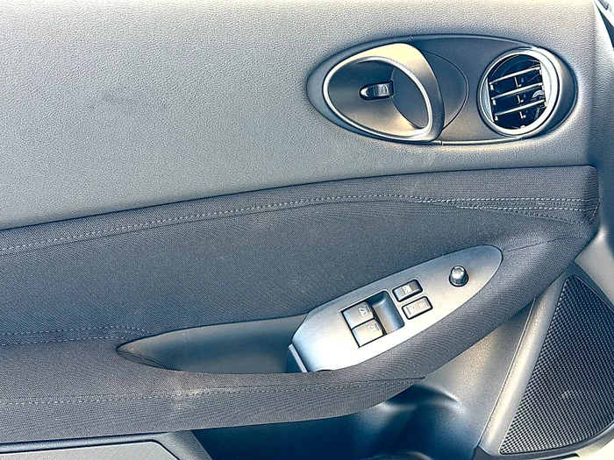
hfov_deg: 39.7
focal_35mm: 48
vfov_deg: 30.3
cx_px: 307
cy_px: 230
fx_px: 851
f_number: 1.78
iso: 125
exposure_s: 1/121
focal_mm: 6.76
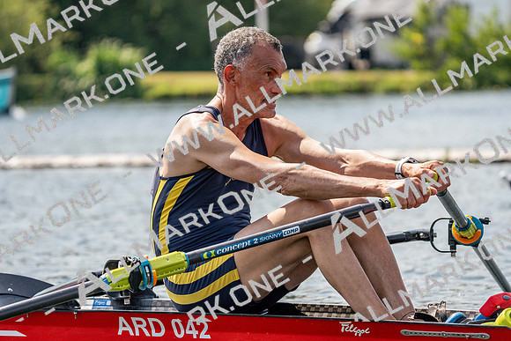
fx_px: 3393
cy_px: 170
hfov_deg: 8.6
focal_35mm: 239
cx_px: 256
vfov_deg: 5.8
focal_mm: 239
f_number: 5.6
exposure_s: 1/1600
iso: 250
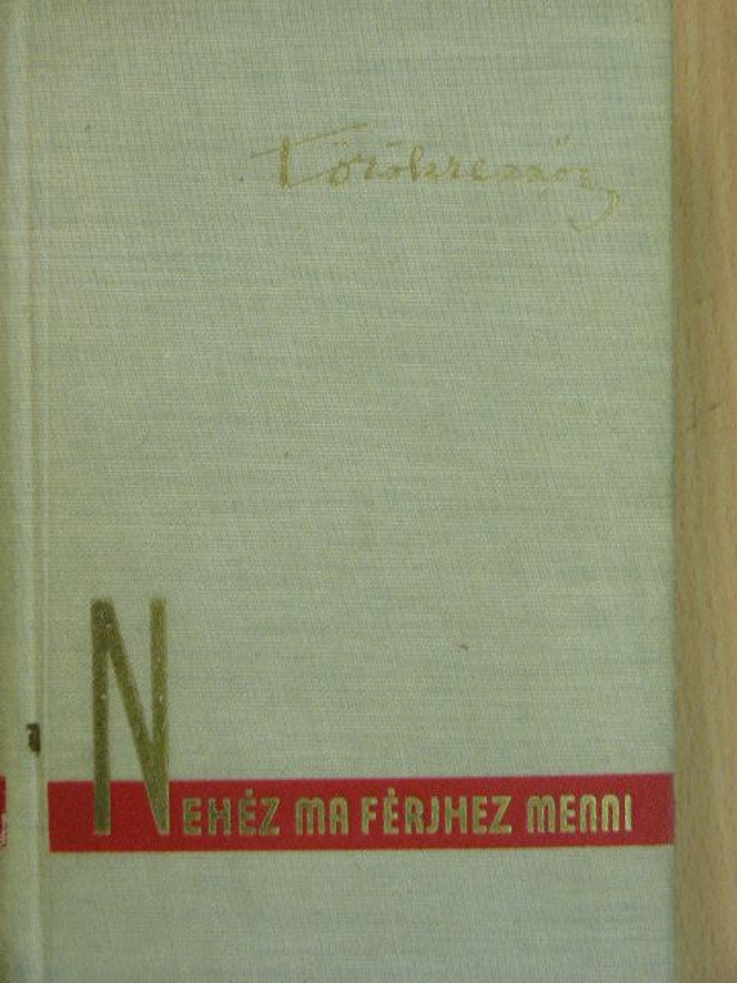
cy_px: 492
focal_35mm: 87
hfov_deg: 17.0
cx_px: 368
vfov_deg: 22.5
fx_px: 2470
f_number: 3.5
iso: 200
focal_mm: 14.6
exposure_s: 1/19
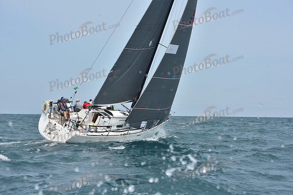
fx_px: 570
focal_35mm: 70
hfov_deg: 28.8
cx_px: 146
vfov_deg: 19.5
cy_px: 98
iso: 250
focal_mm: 70
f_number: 9
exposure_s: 1/800
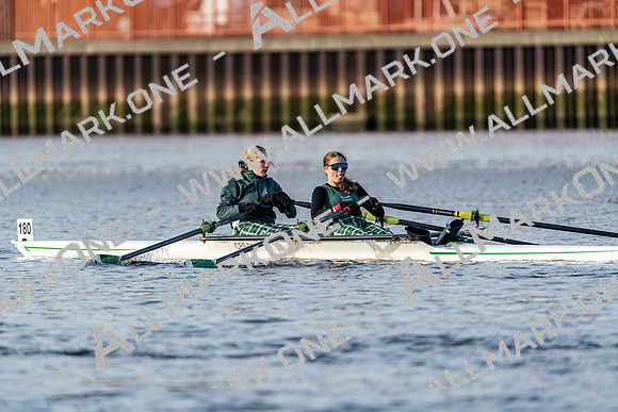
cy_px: 206
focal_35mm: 600
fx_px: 10302
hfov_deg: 3.4
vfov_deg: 2.3
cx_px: 309
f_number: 6.3
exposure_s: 1/2000
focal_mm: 600
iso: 1000
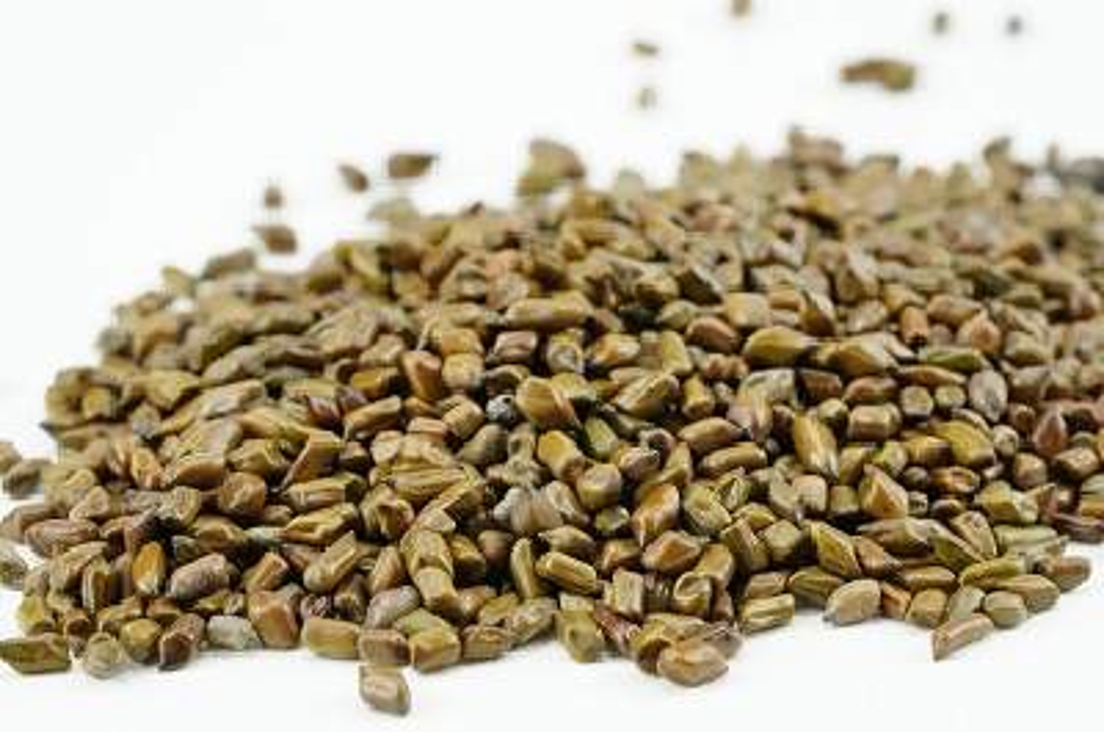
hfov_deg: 22.7
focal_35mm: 90
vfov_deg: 15.1
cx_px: 552
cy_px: 366
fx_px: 2754
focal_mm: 90
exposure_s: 1/100
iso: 6400
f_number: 11
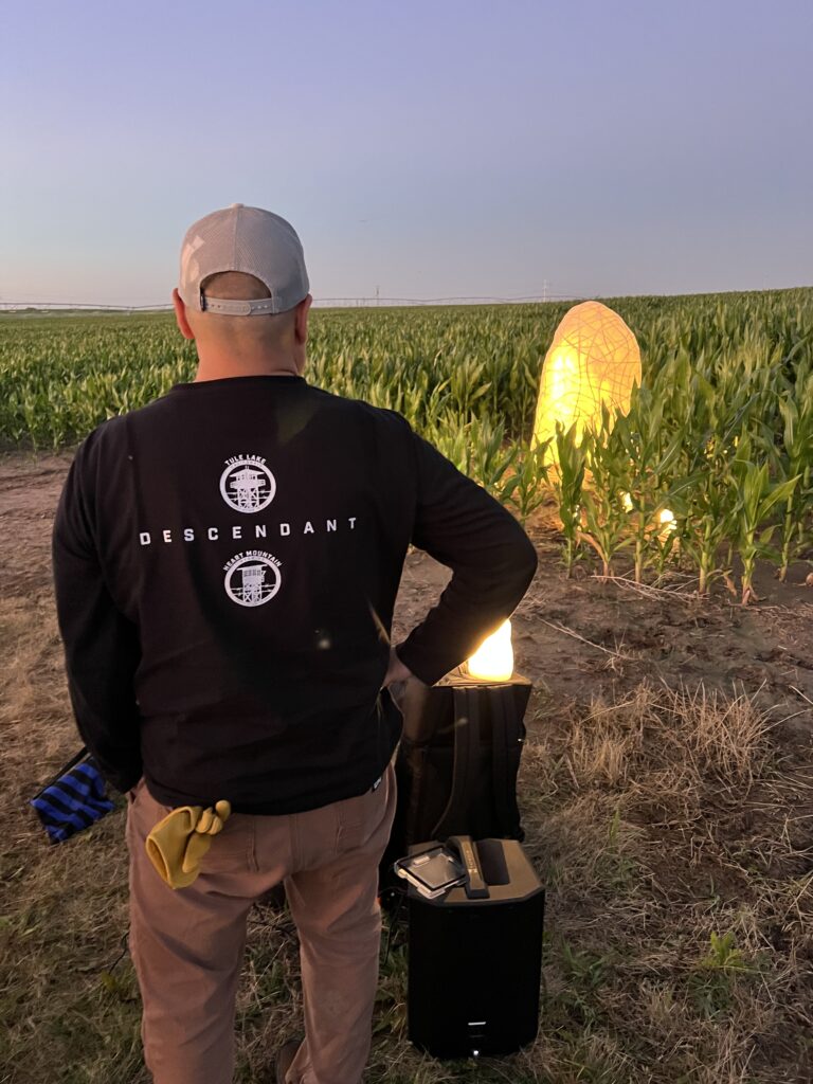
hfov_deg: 53.1
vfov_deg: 67.3
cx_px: 406
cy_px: 542
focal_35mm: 26
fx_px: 814
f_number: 1.5
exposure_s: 1/40
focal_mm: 5.7
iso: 640
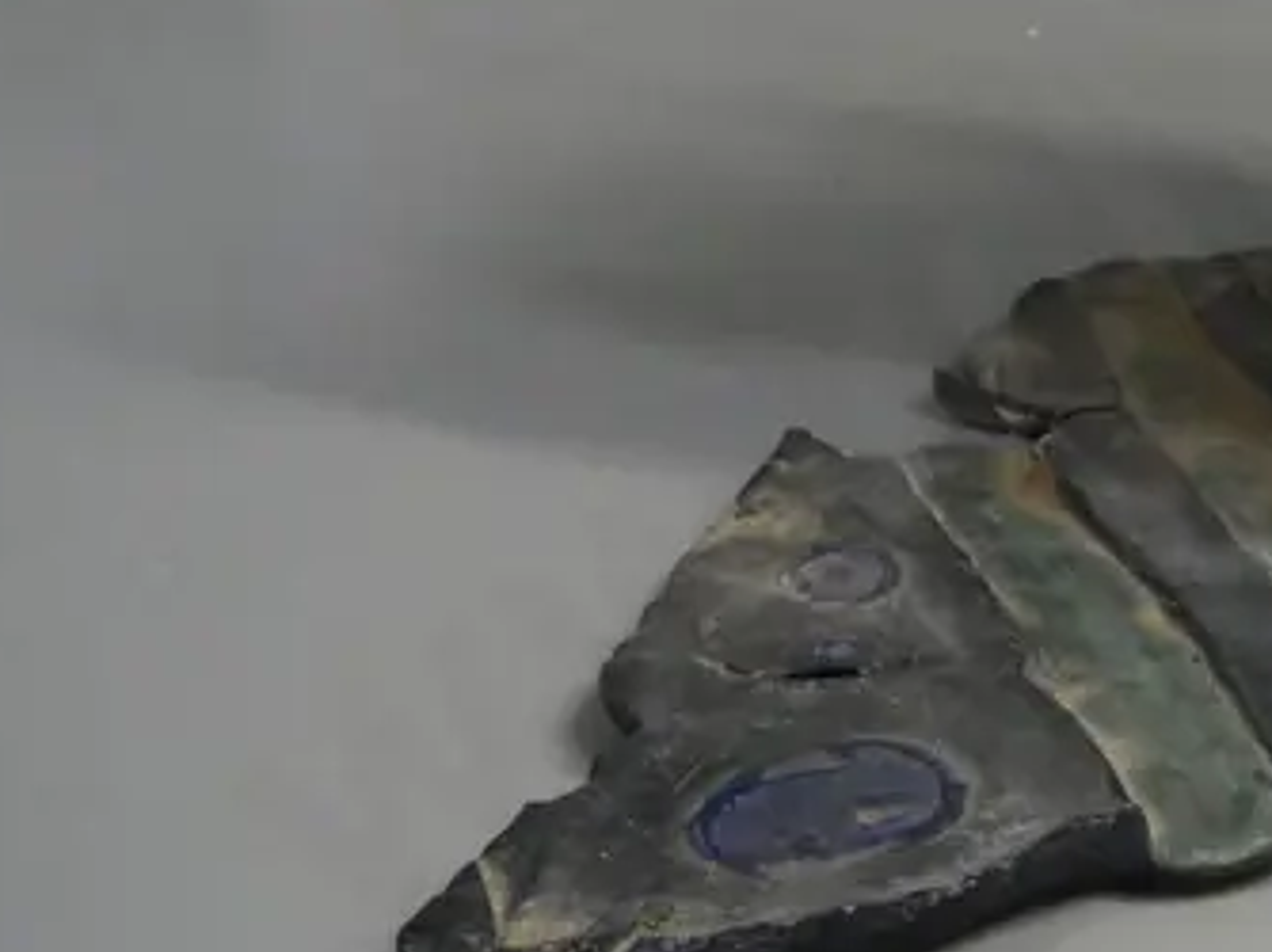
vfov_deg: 15.3
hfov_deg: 19.1
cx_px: 1832
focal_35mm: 92
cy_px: -297
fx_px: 3378
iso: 1600
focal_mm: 15
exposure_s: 1/50
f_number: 5.6
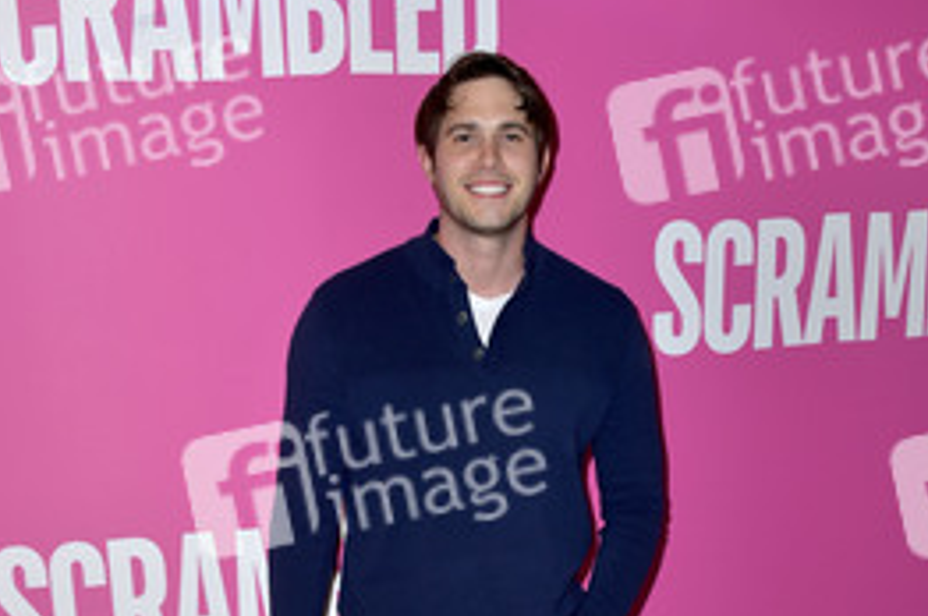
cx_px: 469
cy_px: 651
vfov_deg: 24.4
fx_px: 1339
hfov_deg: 38.2
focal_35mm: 52
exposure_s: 1/250
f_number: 6.3
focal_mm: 34
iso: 160
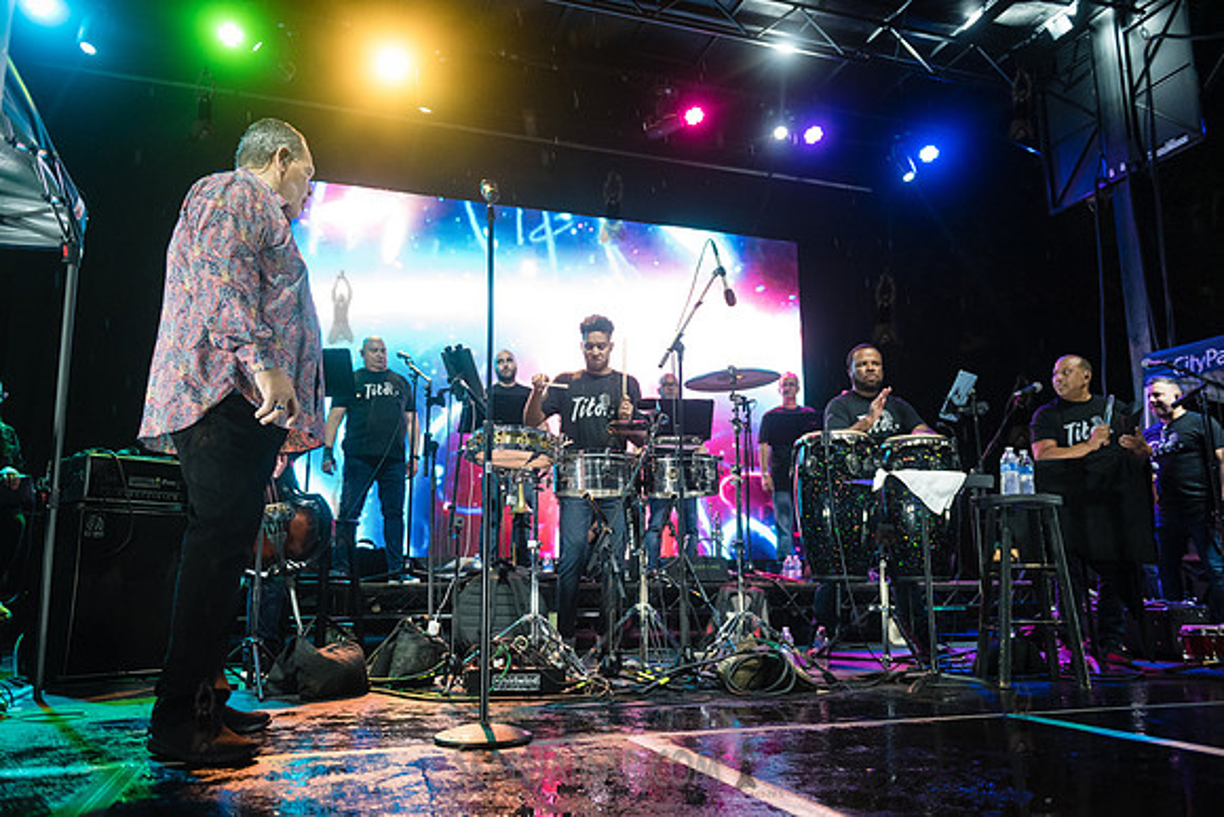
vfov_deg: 46.4
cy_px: 408
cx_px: 612
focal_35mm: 28
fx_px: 952
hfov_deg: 65.5
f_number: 3.2
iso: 3200
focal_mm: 28
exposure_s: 1/250
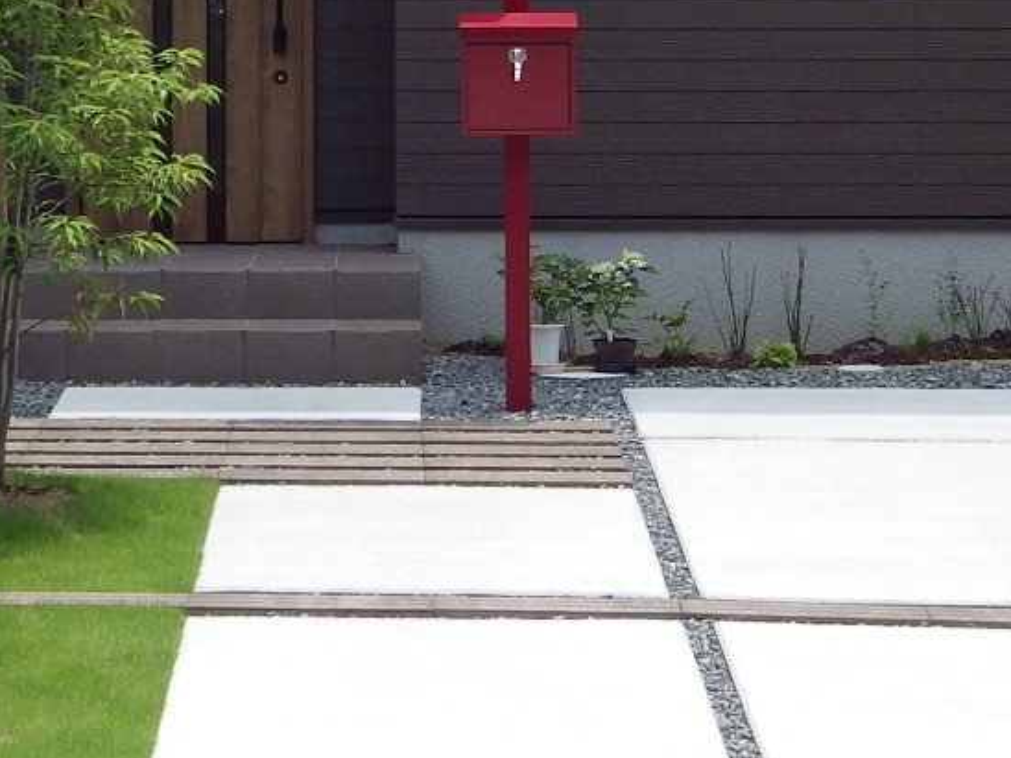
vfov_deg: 11.4
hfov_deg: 15.4
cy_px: -245
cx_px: 249
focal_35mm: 127
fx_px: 3709
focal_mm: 6.2
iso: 100
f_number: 3.4
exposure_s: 1/1000
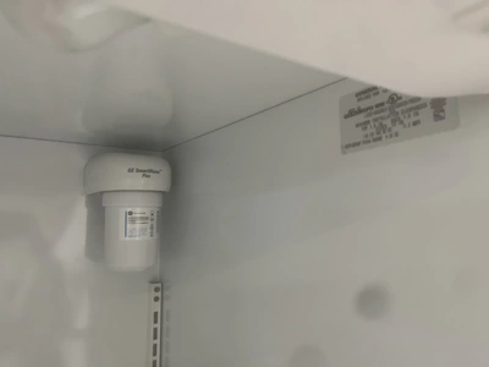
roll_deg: +0.0
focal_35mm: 26
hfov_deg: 67.3
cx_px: 244
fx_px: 367
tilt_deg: +4.8
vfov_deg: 53.1
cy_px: 184
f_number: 1.6
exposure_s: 1/60
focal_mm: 5.1
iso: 320
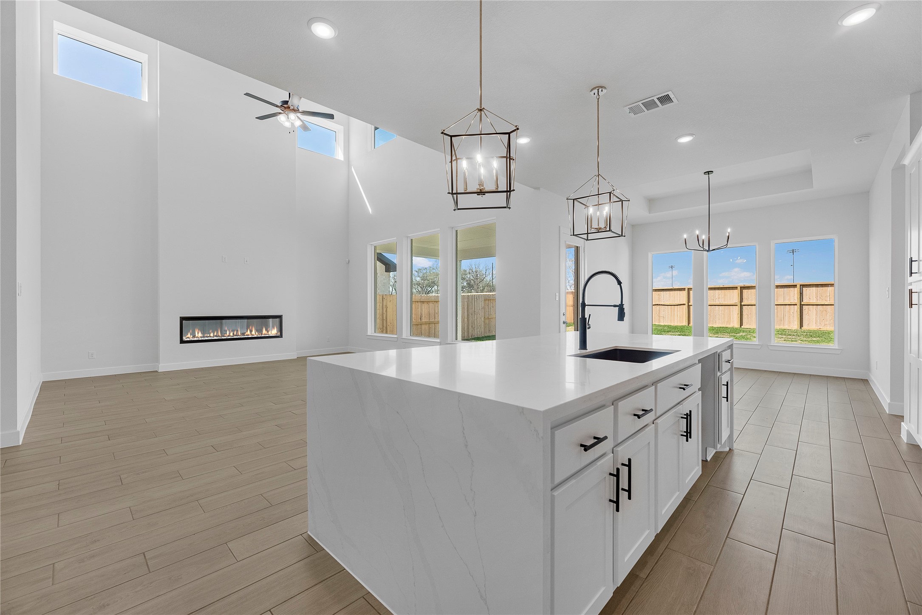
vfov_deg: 81.2
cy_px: 308
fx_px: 359
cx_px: 461
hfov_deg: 104.2
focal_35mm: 14
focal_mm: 14
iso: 250
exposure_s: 1/25
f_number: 9
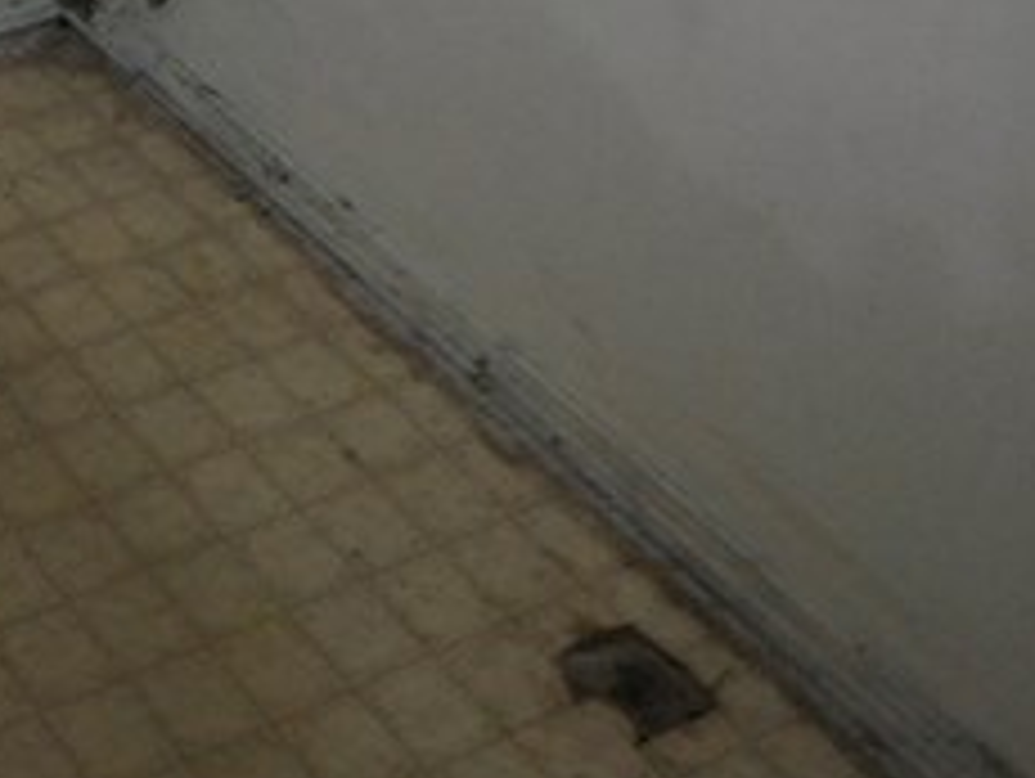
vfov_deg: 16.6
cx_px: -464
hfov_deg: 23.5
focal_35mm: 68
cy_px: -765
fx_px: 2035
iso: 800
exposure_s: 1/60
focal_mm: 10
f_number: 3.5
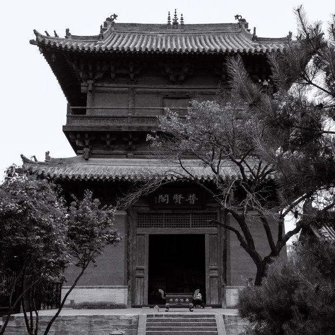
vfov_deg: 29.6
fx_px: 635
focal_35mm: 58
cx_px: 171
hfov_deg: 29.6
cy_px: 163
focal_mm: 42
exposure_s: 1/250
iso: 400
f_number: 5.6
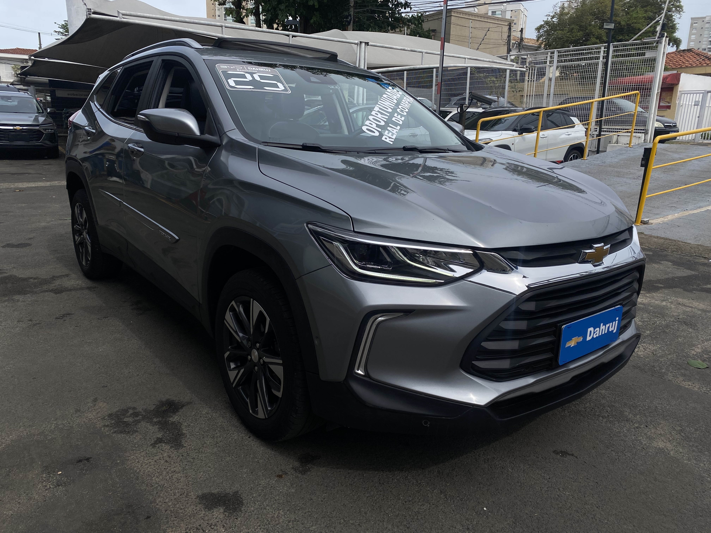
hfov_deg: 67.3
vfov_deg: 53.1
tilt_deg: -12.9
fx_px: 534
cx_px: 356
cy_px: 266
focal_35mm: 26
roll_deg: -1.4
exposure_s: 1/4115
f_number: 1.8
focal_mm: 4.25
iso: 32
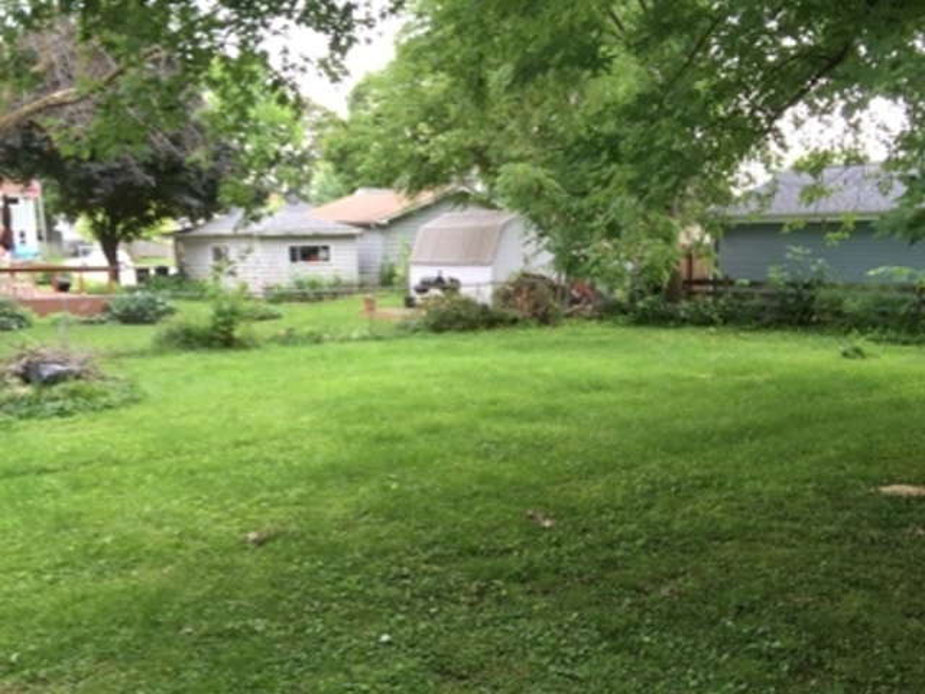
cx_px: 462
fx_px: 775
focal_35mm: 29
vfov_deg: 48.2
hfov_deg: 61.7
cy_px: 347
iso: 32
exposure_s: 1/60
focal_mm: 4.15
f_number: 2.2
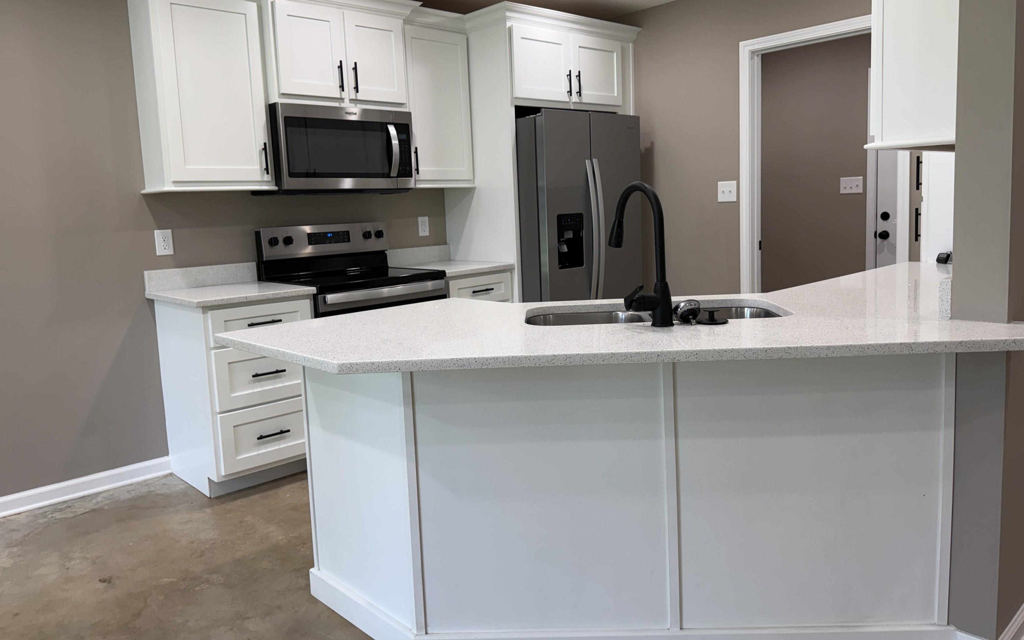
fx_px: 726
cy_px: 282
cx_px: 515
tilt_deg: -5.6
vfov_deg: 47.5
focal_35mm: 26
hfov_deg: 70.4
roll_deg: +2.4
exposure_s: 1/120
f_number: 1.78
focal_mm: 6.76
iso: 80
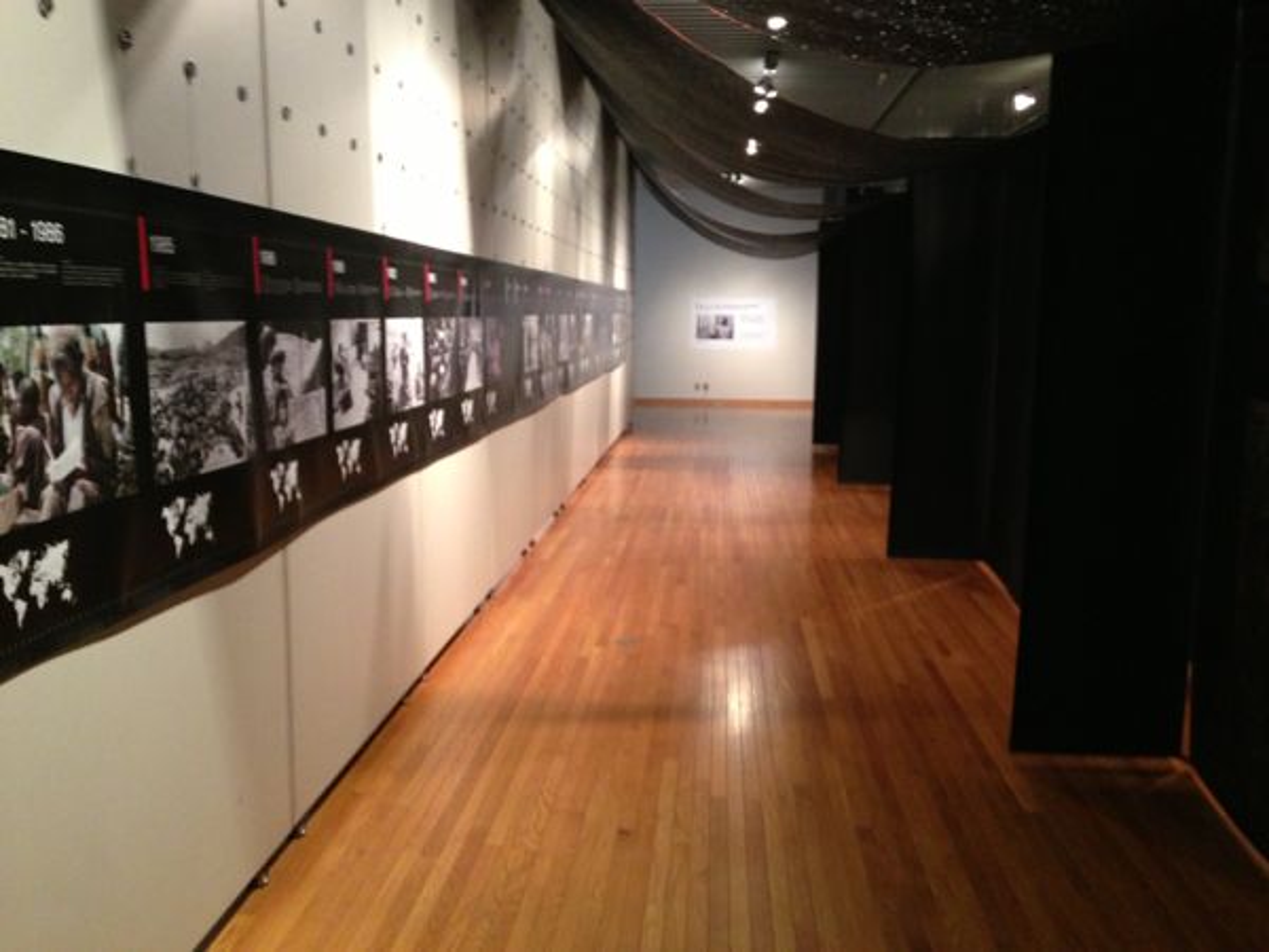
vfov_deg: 42.9
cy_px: 476
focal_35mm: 33
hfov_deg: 55.4
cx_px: 634
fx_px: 1210
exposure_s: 1/15
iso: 400
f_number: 2.4
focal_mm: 4.13
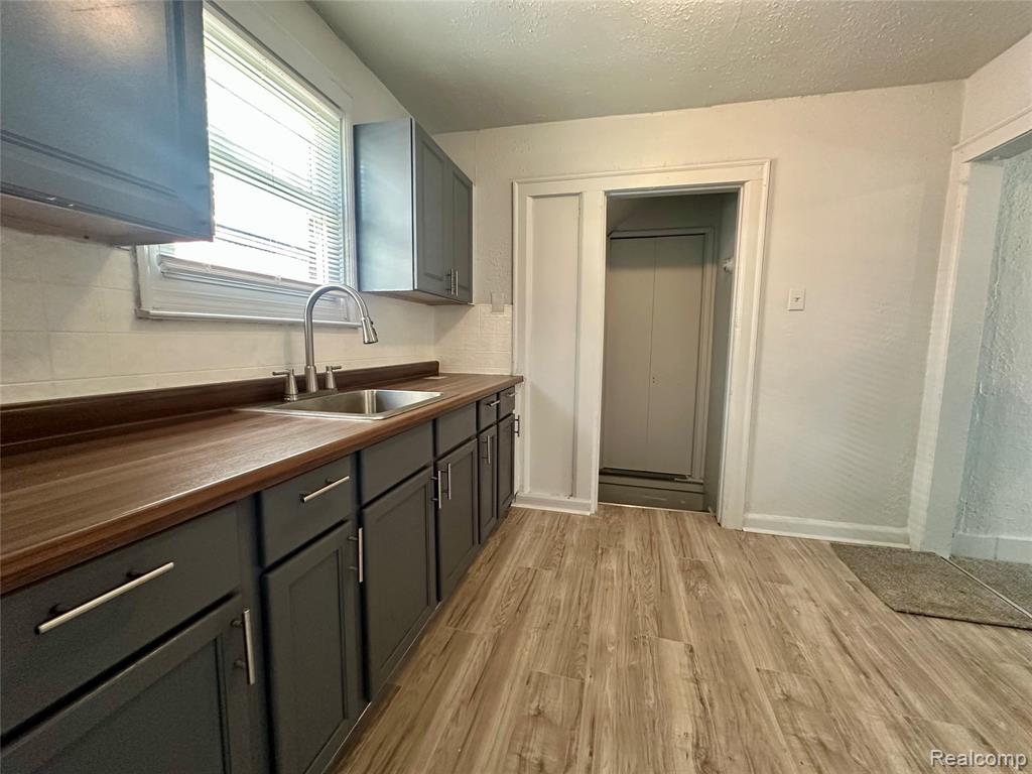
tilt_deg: -6.3
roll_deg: -0.6
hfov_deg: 102.1
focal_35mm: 14
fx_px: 417
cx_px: 516
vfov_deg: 85.7
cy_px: 387
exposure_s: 1/60
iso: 400
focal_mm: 2.22
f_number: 2.2
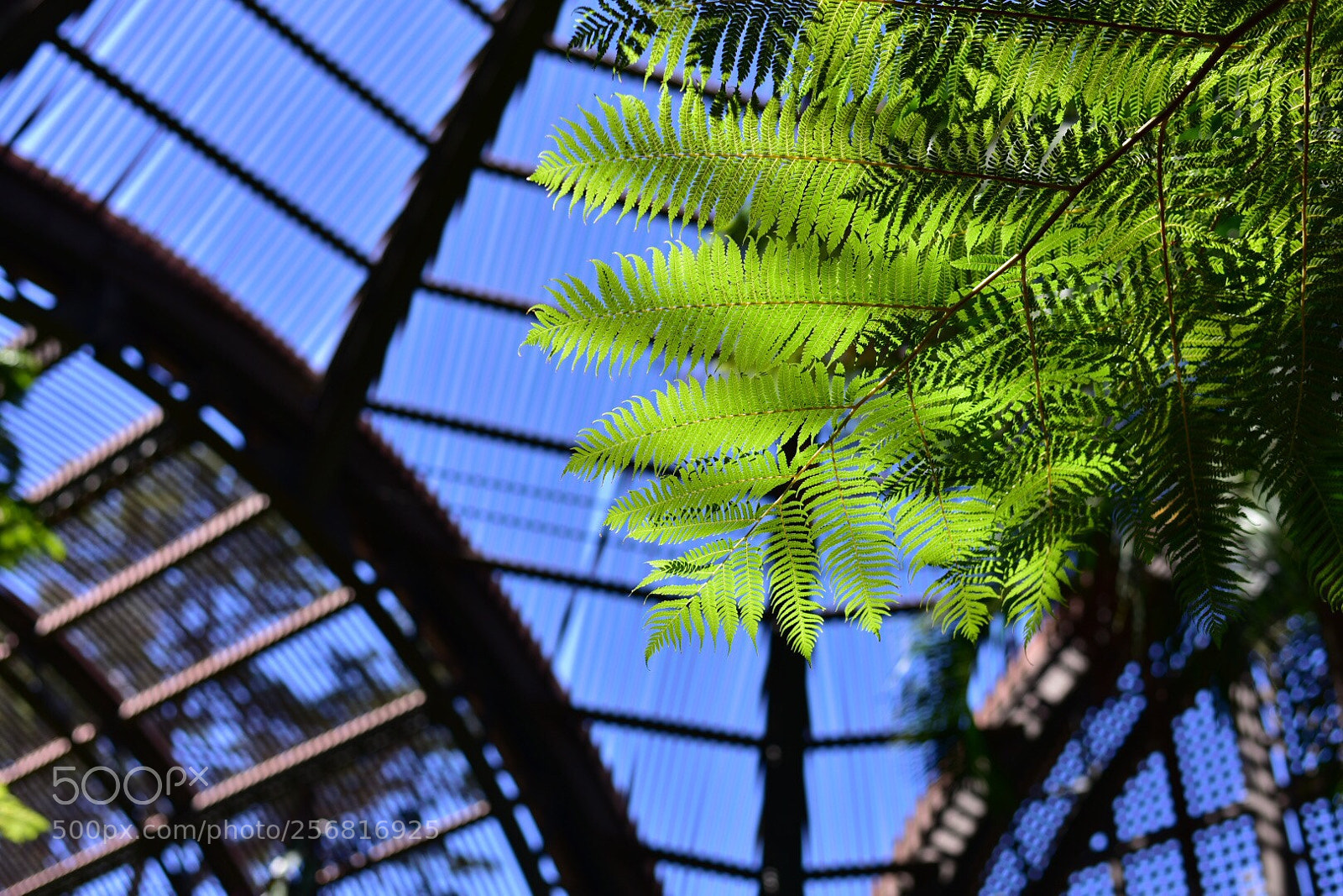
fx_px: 1865
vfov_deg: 27.0
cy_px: 448
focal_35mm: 50
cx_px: 672
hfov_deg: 39.6
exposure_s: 1/800
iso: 100
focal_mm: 50
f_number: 3.2
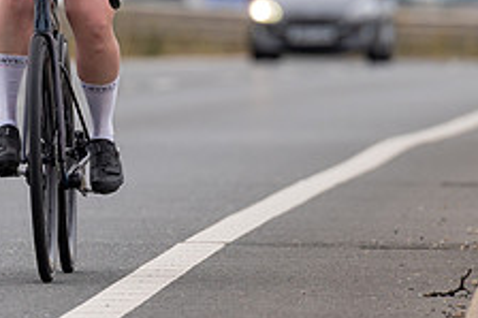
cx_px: 42
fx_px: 12074
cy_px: 166
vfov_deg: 1.5
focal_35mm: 910
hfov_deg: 2.3
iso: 100
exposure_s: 1/800
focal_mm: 200
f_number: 3.2
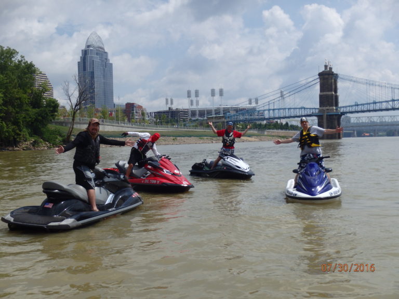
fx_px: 496
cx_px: 200
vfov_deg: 33.6
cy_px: 150
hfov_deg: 43.9
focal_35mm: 43
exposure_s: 1/160
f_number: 14
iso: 125
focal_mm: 7.7
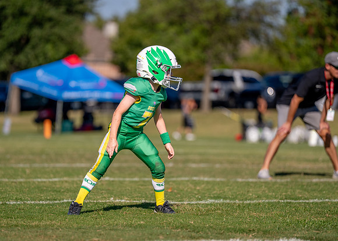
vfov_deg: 5.9
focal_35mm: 246
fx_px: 2357
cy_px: 127
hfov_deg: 8.2
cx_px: 146
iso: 250
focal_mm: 200
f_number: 2.8
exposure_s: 1/6400
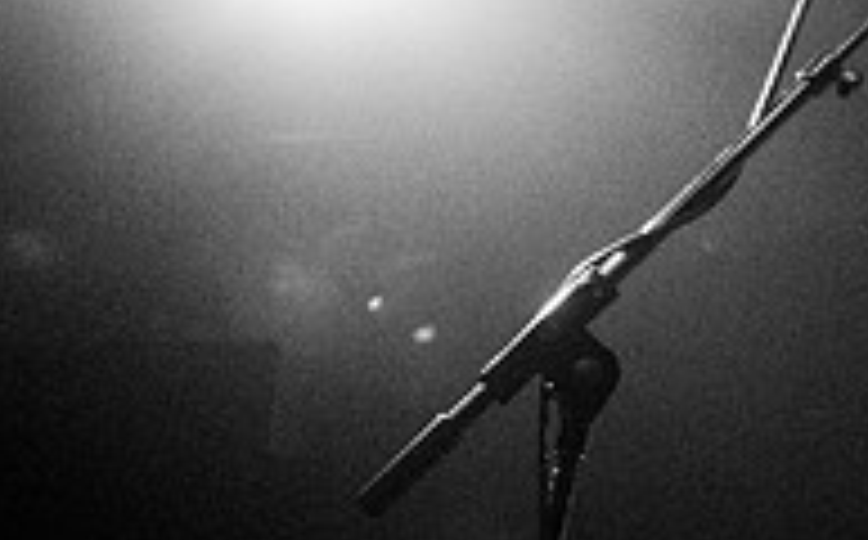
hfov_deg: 22.6
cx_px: 459
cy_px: 443
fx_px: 2173
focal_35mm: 92
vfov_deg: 14.1
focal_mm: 20
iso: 1250
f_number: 2.8
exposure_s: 1/80
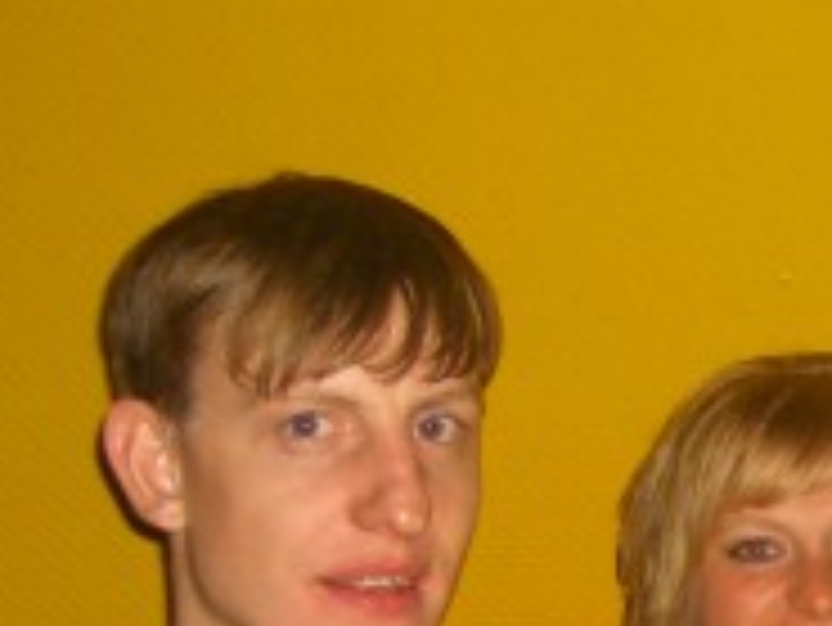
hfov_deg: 14.9
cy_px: 824
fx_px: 2958
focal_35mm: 123
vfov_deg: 11.7
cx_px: 1246
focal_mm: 7.9
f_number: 2.8
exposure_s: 1/60
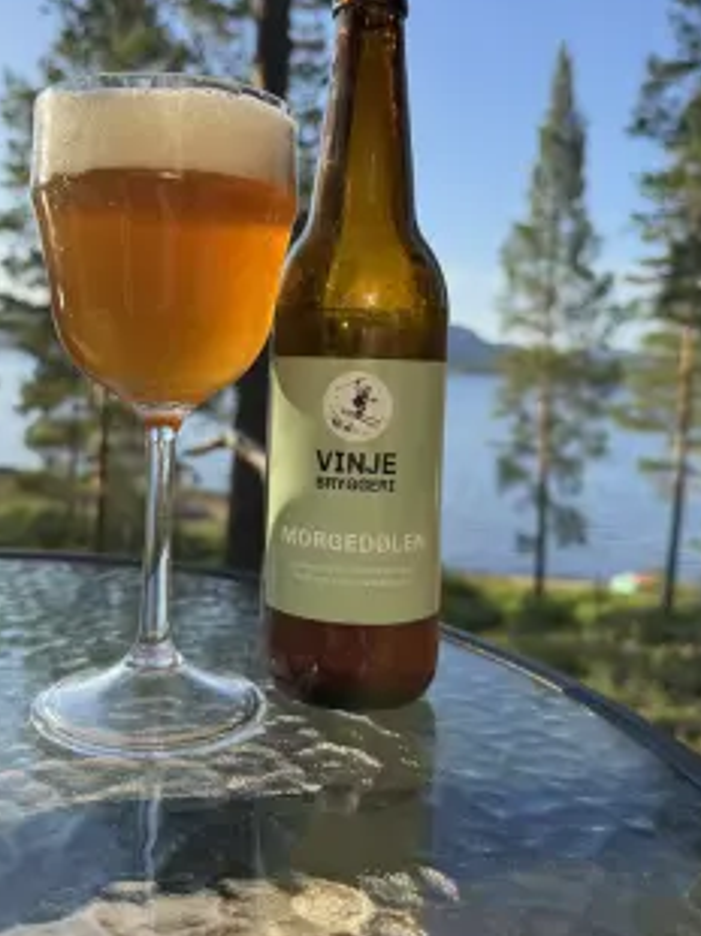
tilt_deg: +0.8
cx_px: 260
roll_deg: -4.2
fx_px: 838
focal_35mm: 31
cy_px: 365
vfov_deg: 57.8
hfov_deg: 45.0
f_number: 1.78
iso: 80
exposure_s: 1/1721
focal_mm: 6.76
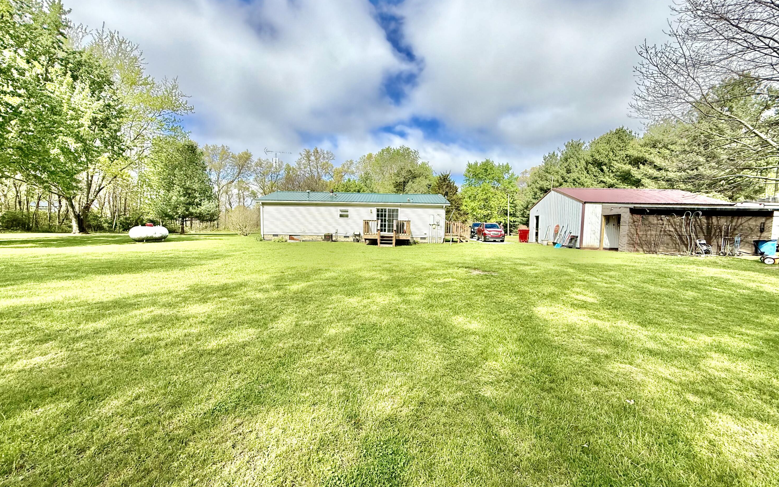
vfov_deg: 74.8
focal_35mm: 15
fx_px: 318
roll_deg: -1.4
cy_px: 252
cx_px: 392
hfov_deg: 101.5
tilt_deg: -4.6
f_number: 2.2
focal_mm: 2.22
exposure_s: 1/1848
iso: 50
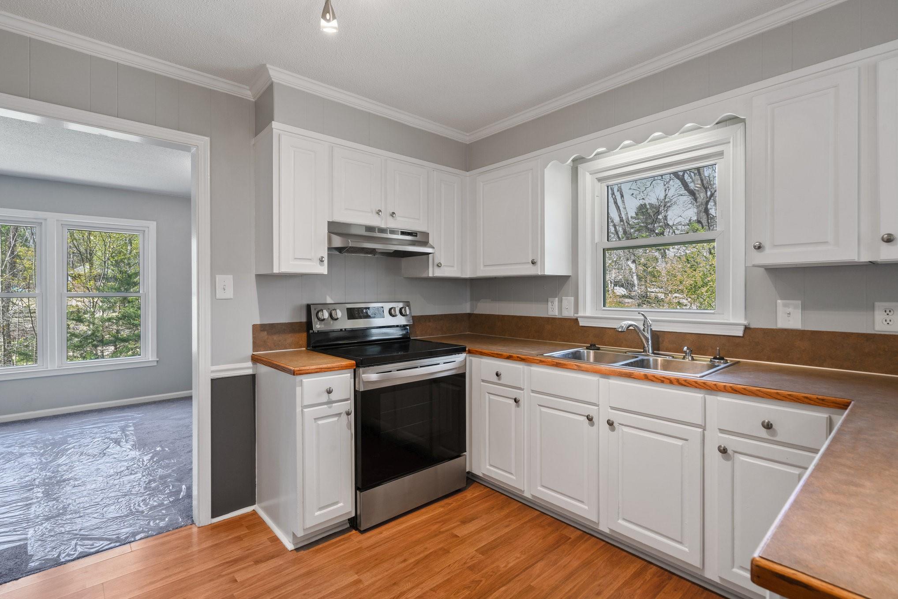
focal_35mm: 16
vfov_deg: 73.8
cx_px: 449
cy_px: 300
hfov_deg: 96.7
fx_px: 399
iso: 100
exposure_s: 1/2.5
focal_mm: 16
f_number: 11
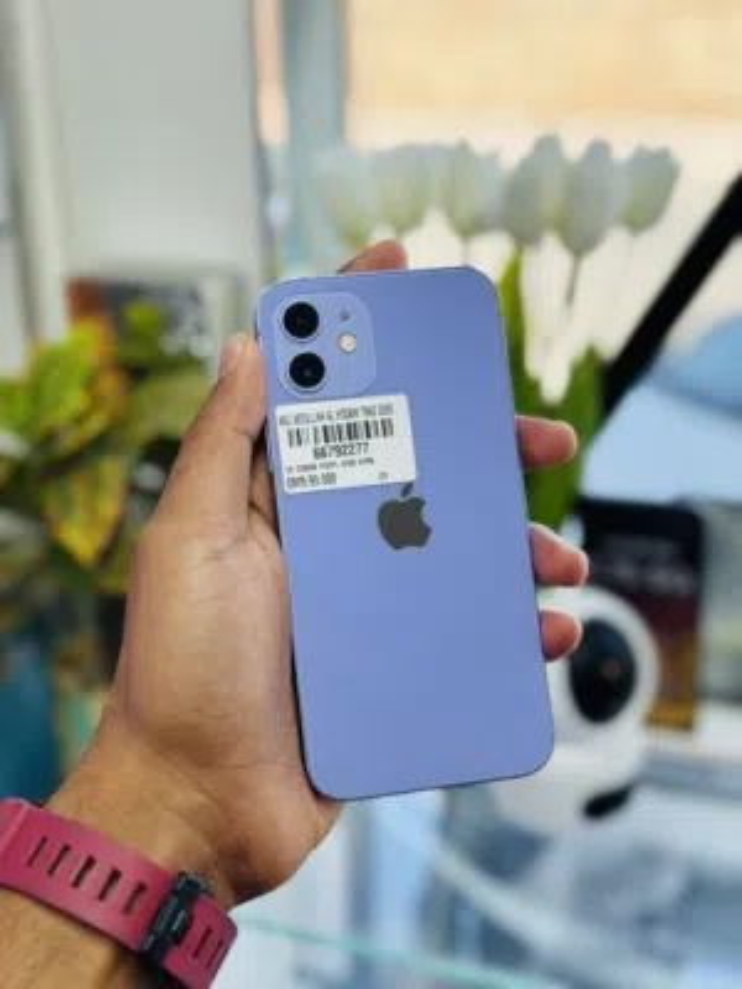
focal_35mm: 48
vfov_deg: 39.7
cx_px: 371
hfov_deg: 30.3
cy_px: 494
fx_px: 1372
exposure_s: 1/488
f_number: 1.78
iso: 64
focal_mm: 6.76
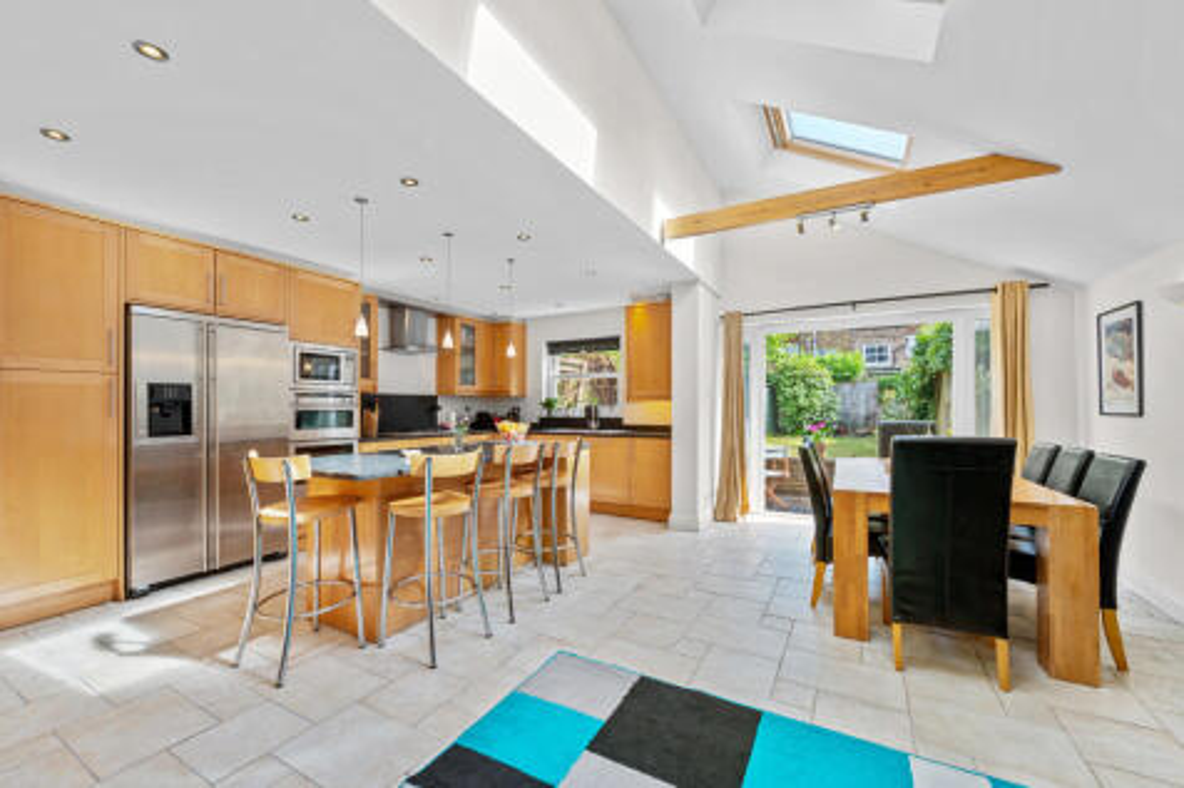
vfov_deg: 81.2
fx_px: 460
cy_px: 394
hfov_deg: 104.3
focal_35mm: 14
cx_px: 592
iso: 250
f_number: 16
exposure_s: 1/5
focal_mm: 14
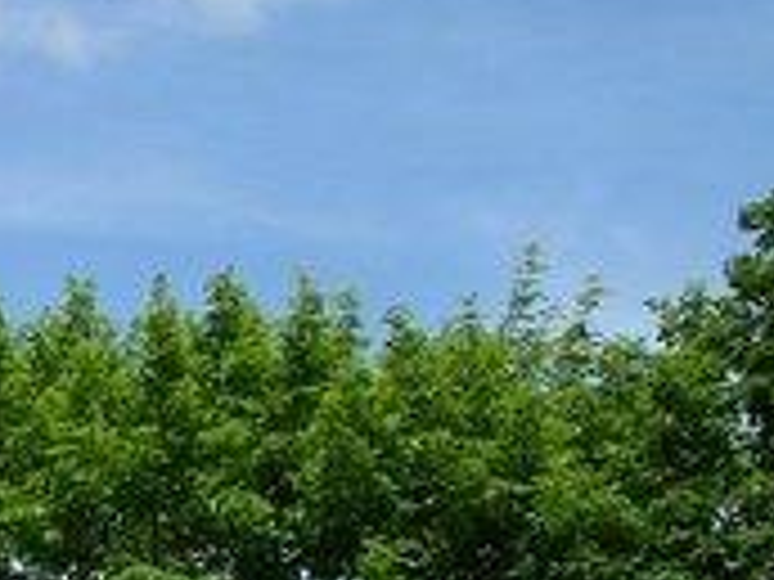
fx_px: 2907
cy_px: 400
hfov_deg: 14.0
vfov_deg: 11.4
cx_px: -477
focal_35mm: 130
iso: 50
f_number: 6.3
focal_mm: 8.9
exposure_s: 1/213
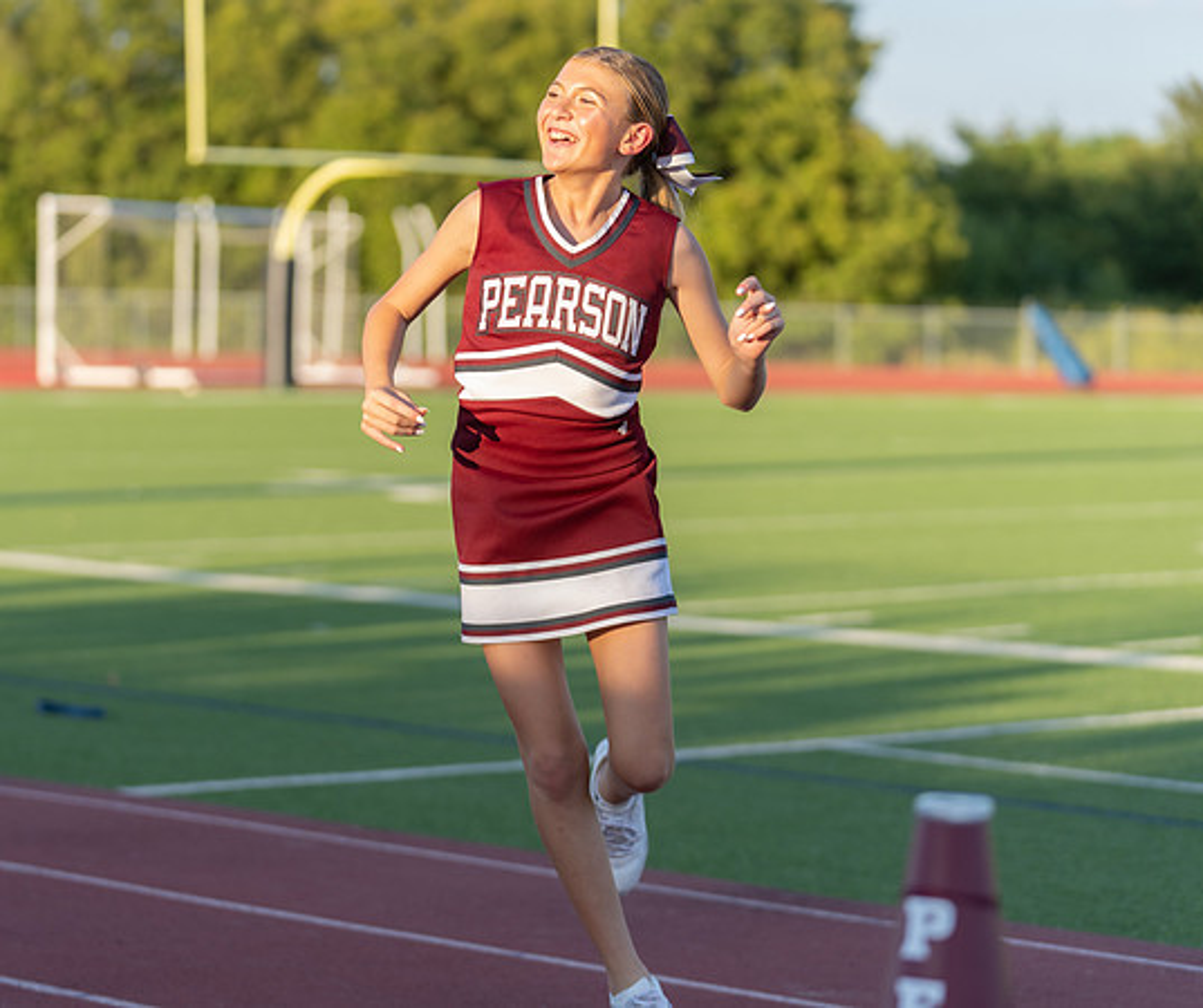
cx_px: 448
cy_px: 504
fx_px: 4288
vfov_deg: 13.4
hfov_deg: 16.0
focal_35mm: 118
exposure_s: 1/800
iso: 200
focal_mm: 98
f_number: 2.8
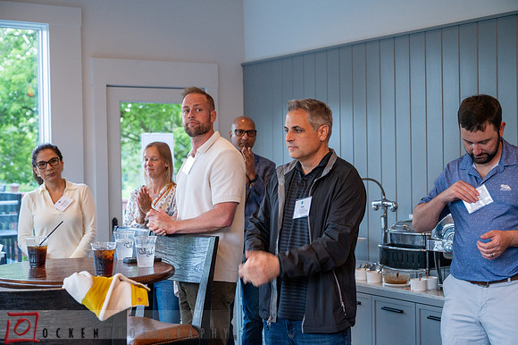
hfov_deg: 36.3
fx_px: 791
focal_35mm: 55
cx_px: 259
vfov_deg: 24.6
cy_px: 172
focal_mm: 55
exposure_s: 1/80
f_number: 4
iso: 1600
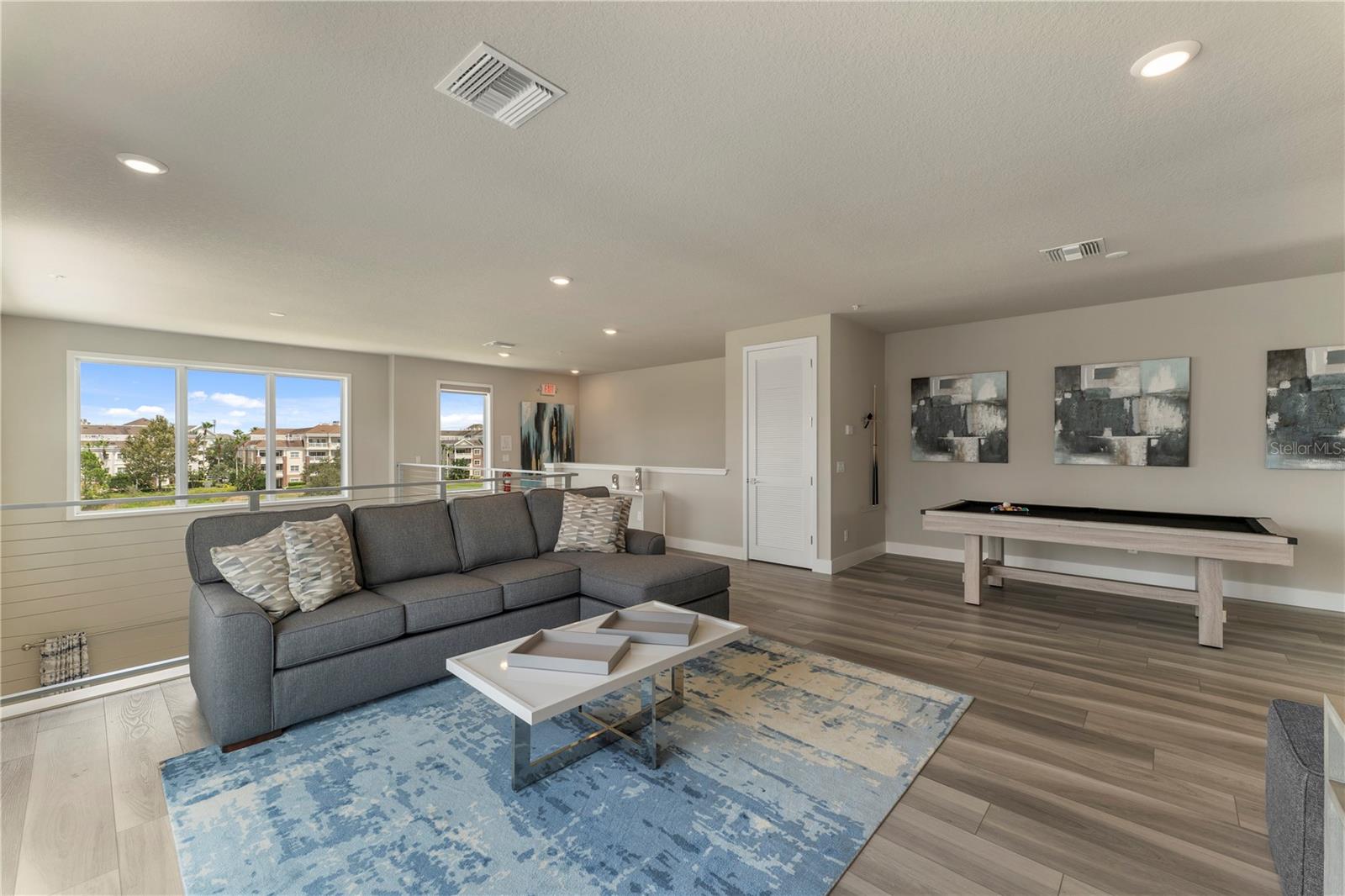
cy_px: 448
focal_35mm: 14
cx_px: 672
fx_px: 523
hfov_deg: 104.3
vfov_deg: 81.2
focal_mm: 14
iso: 400
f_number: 7.1
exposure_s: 1/30
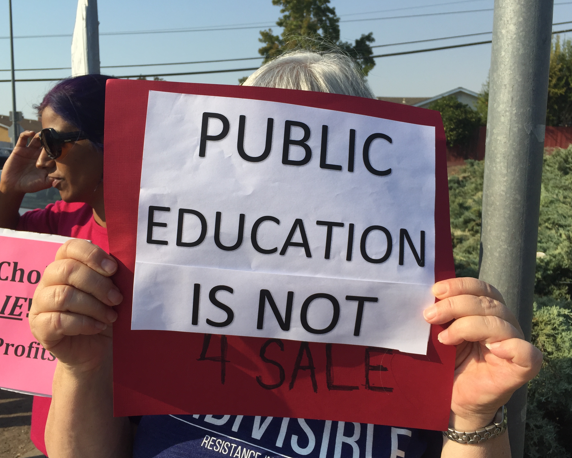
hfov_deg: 57.2
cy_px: 230
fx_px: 525
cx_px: 281
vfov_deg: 47.1
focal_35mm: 31
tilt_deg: -6.6
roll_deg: -1.9
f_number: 2.2
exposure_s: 1/1799
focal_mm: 4.15
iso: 32
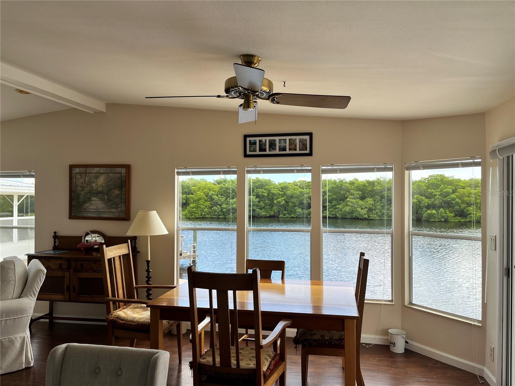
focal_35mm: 26
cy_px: 193
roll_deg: +1.3
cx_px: 258
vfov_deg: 53.1
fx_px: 387
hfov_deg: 67.3
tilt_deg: +0.4
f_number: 1.6
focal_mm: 5.1
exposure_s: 1/577
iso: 50
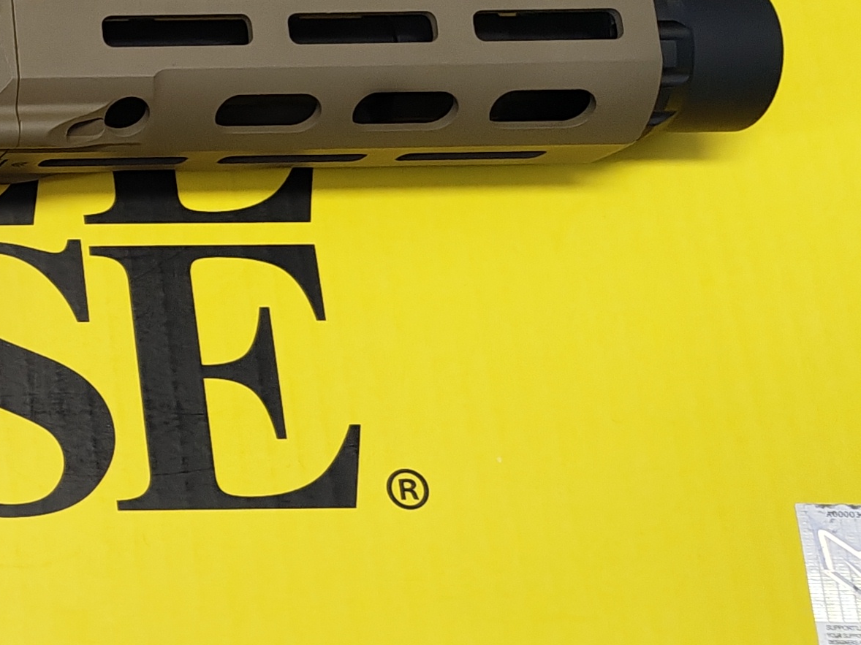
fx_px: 1989
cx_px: -619
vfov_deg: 18.4
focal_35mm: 80
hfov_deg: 19.4
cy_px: 210
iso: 226
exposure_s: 1/120
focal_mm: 5.59
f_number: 1.88
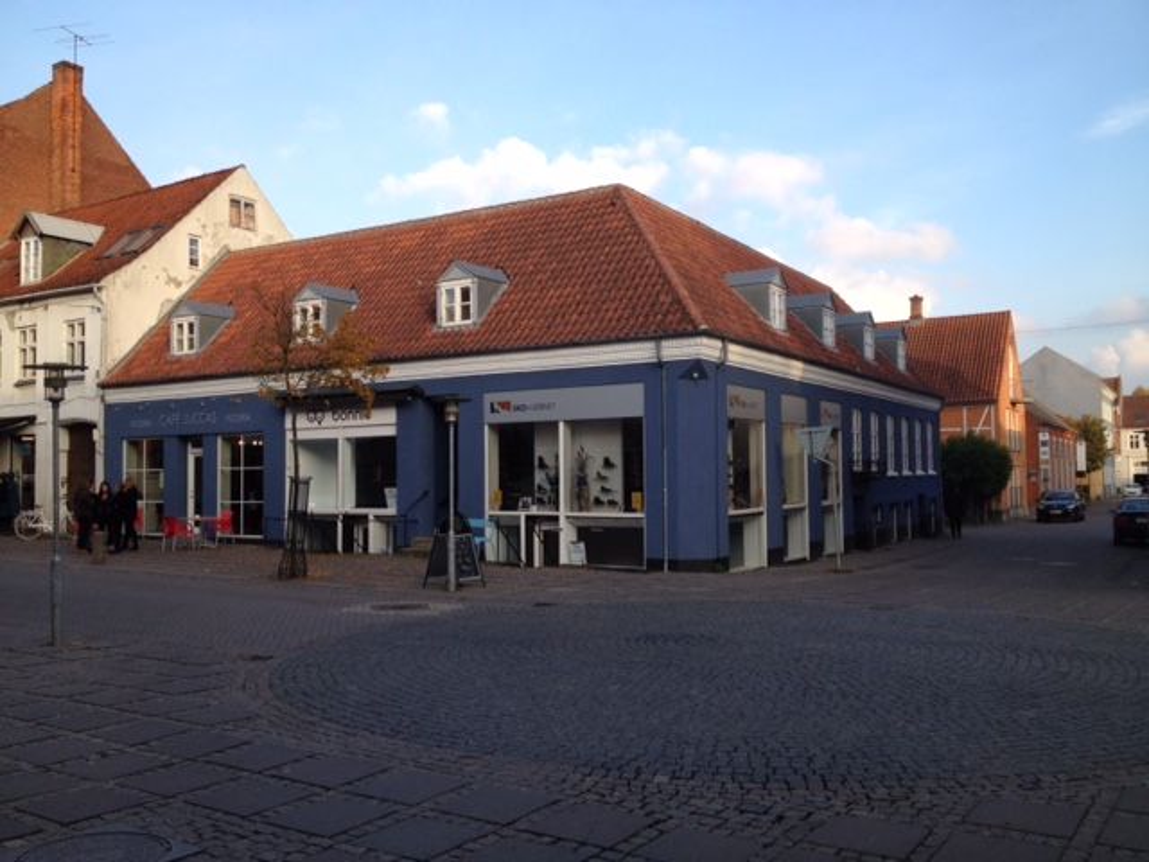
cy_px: 431
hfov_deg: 52.6
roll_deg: -0.5
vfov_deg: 40.7
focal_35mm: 35
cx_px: 574
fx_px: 1162
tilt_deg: +1.8
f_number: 2.4
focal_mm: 4.28
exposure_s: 1/521
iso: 50
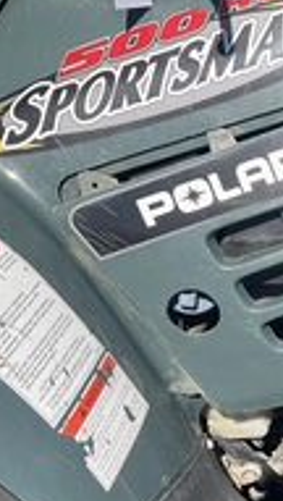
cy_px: 362
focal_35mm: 66
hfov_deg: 16.6
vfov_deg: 31.4
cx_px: 432
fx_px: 877
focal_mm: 3
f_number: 1.8
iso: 25
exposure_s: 1/1412
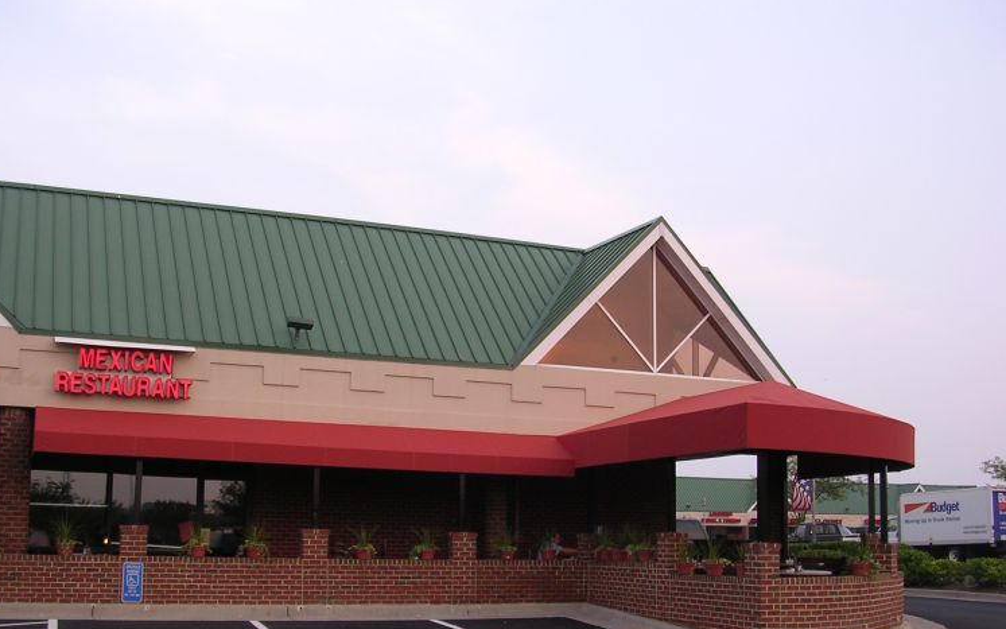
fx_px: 1124
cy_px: 378
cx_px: 496
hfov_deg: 48.2
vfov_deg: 31.2
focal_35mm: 41
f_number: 2.8
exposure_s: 1/124
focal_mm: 5.8
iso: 100
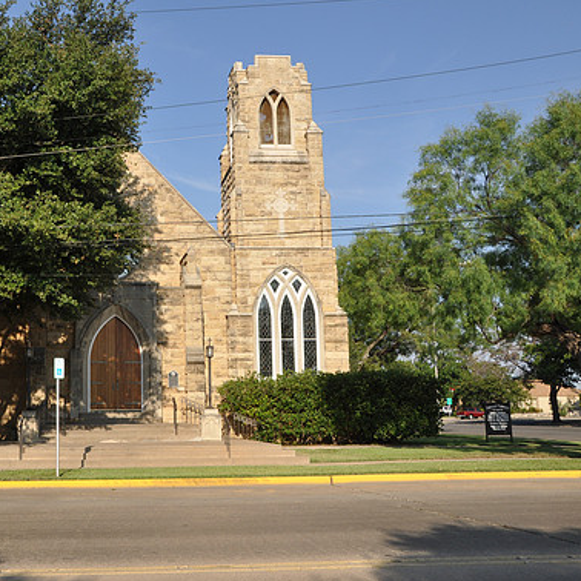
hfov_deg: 38.3
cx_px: 158
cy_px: 293
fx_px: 817
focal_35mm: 43
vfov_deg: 39.2
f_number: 9
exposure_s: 1/200
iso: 200
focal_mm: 22
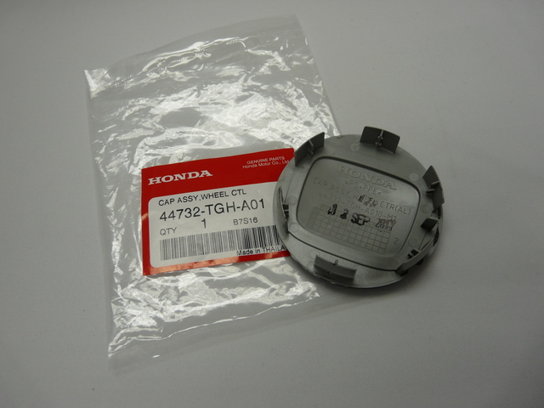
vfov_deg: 51.4
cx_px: 272
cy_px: 204
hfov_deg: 65.3
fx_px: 424
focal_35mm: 27
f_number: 2.8
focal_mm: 4.8
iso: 100
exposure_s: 1/60
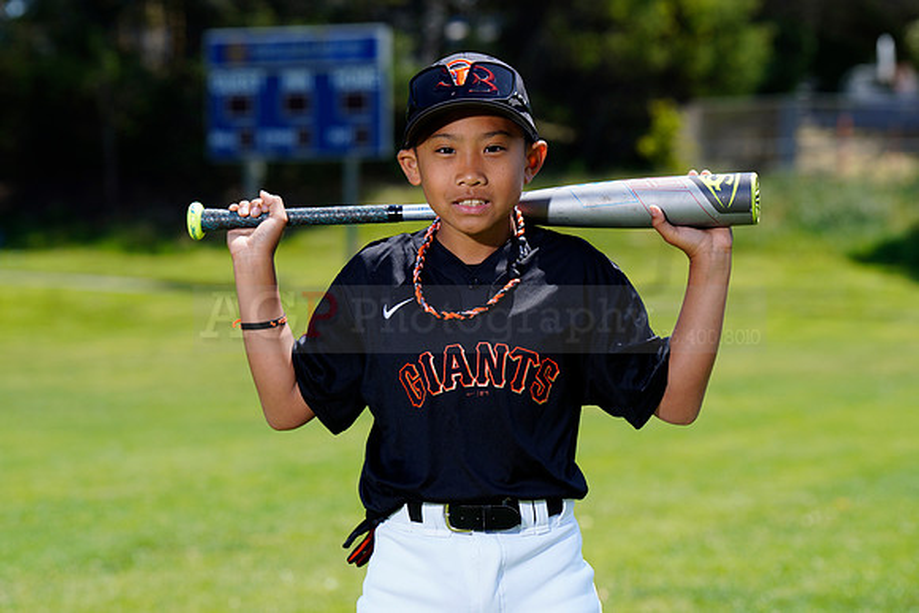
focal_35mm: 145
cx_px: 460
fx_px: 3702
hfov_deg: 14.2
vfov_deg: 9.5
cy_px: 306
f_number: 6.3
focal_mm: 145
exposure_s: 1/250
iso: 100
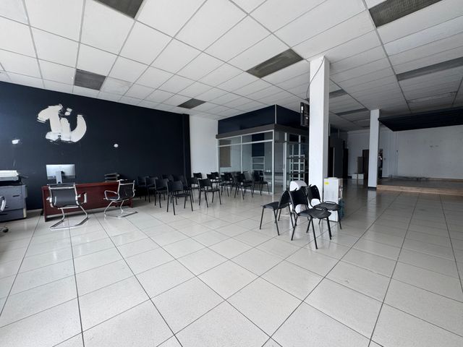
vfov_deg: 85.7
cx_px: 232
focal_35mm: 14
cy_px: 174
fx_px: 187
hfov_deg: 102.1
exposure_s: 1/99
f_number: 2.2
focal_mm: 2.22
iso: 80
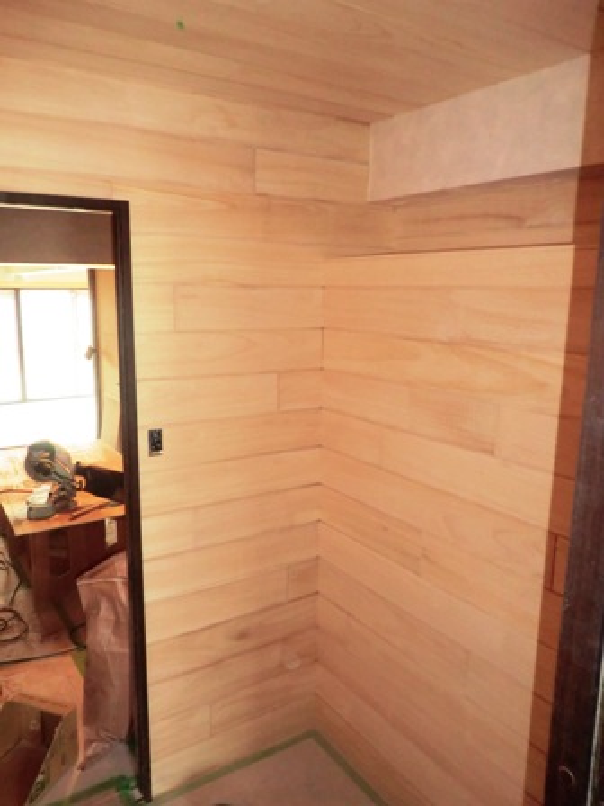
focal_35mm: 26
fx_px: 605
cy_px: 403
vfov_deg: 67.3
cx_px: 302
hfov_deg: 53.1
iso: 400
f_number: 2.8
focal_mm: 4.7
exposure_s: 1/60
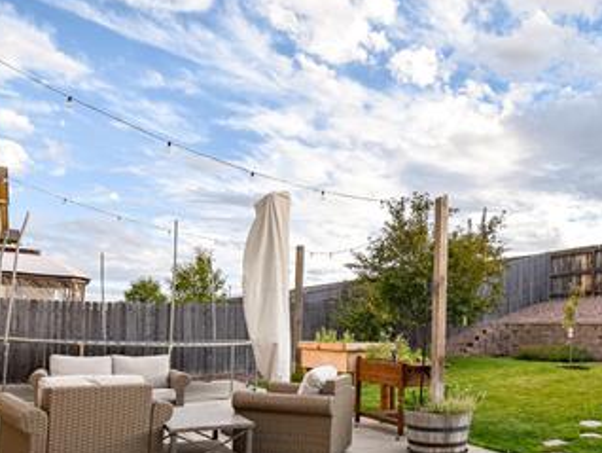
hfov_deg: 60.3
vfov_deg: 47.0
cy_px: 322
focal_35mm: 29
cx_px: 398
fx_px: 505
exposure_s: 1/250
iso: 320
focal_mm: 10
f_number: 8
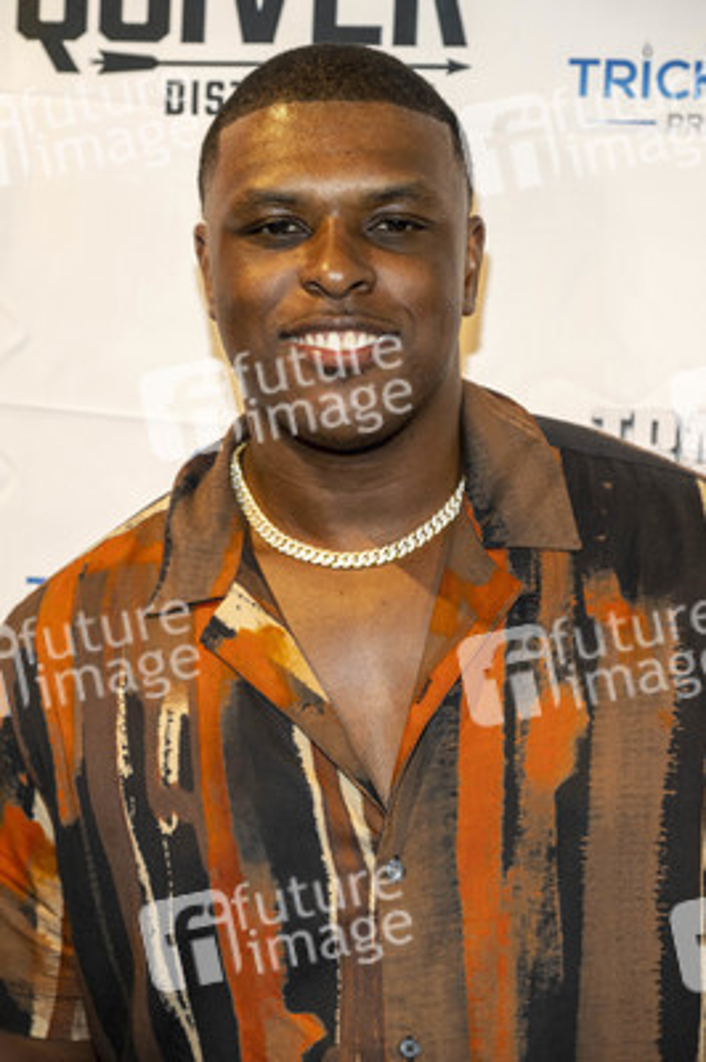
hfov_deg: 14.7
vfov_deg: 21.9
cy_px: 531
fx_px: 2740
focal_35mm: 93
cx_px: 353
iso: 800
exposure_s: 1/200
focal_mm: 93
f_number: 5.6
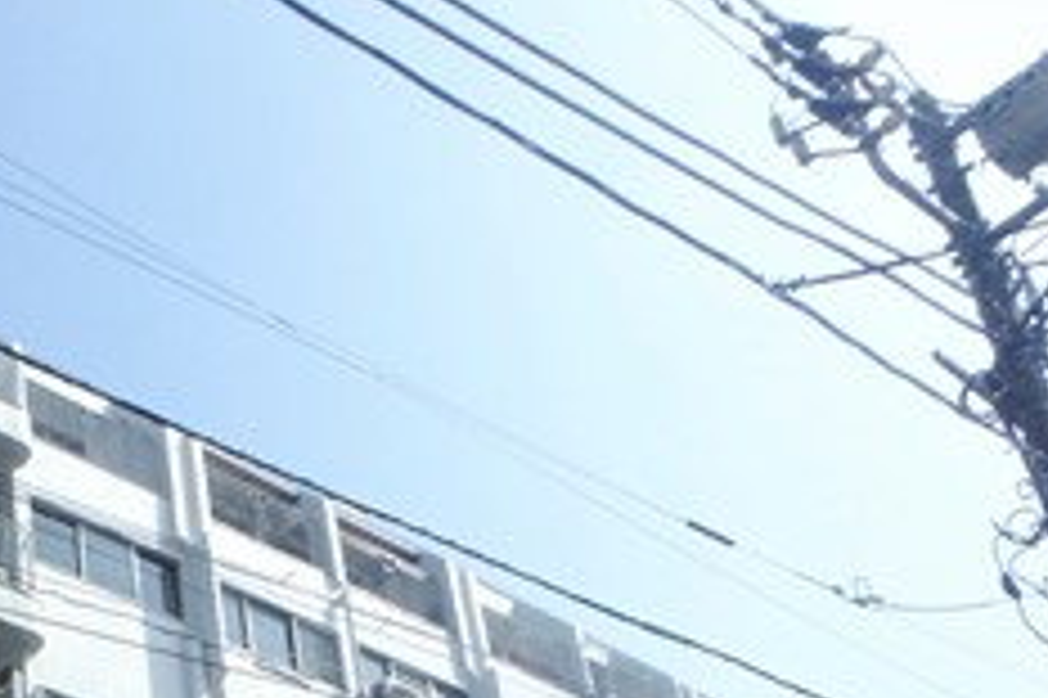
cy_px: 1031
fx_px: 1745
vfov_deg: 19.7
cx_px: -135
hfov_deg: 29.7
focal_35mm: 60
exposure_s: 1/640
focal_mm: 3.7
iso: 125
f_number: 6
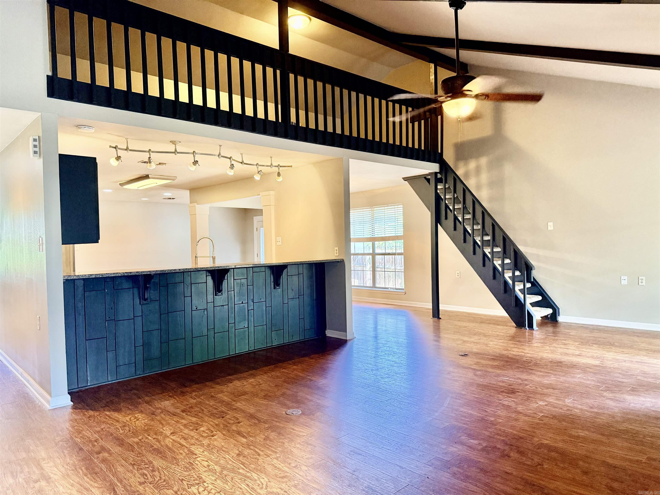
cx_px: 330
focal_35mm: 24
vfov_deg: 56.8
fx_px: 458
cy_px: 248
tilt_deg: +0.0
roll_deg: +2.2
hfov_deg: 71.6
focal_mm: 6.76
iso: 400
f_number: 1.78
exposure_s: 1/60
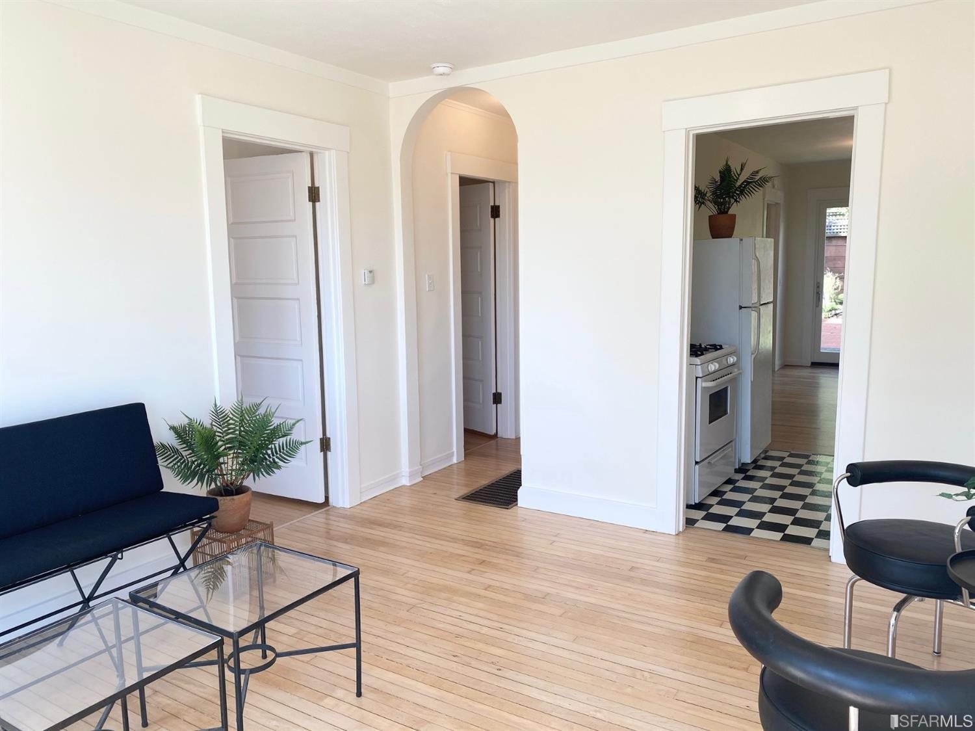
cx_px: 488
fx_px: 732
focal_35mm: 26
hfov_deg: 67.3
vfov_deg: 53.0
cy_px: 366
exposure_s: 1/134
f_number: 1.8
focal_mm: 4.25
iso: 32
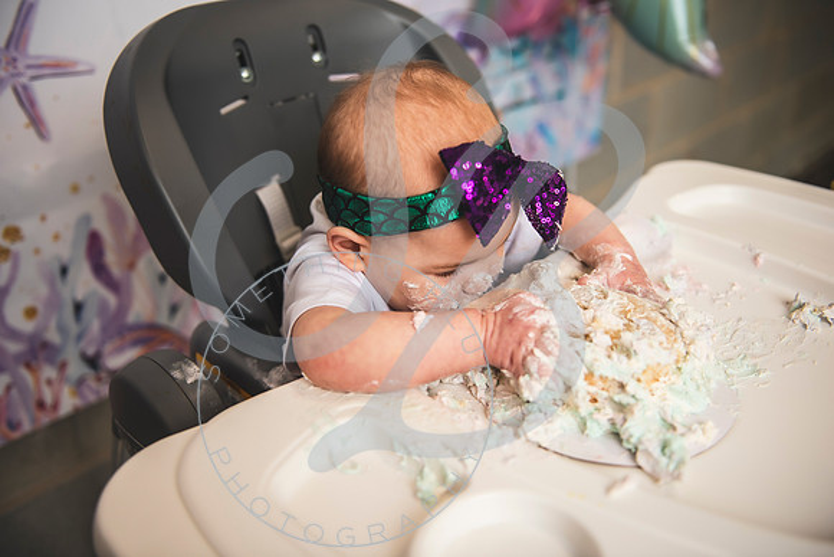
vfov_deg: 41.1
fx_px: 741
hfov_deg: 58.7
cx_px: 417
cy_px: 278
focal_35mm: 32
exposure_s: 1/160
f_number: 2.8
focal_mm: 32
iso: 250
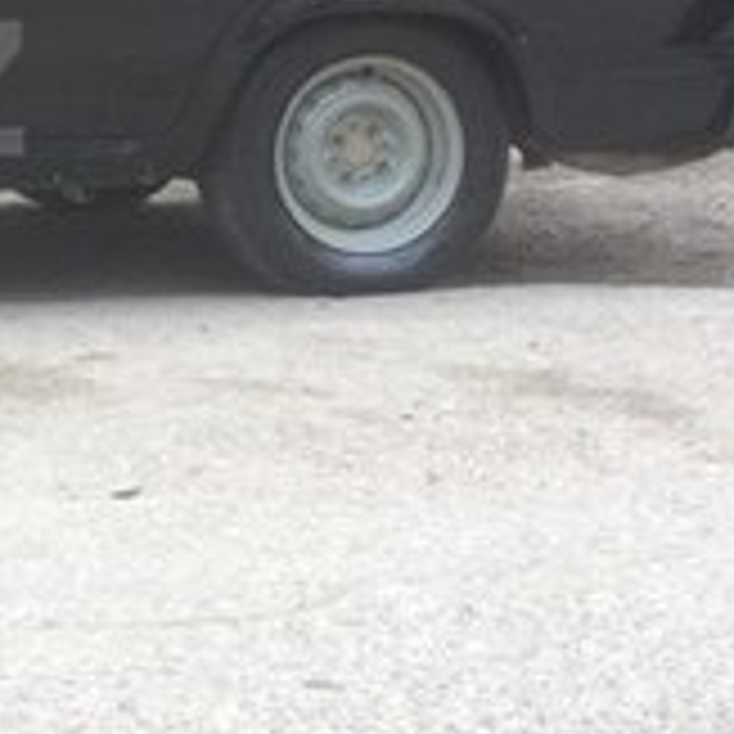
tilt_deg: -6.4
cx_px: -437
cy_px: 88
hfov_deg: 15.2
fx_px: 2495
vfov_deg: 16.5
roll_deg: -0.5
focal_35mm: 104
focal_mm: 4.15
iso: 32
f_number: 2.2
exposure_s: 1/107
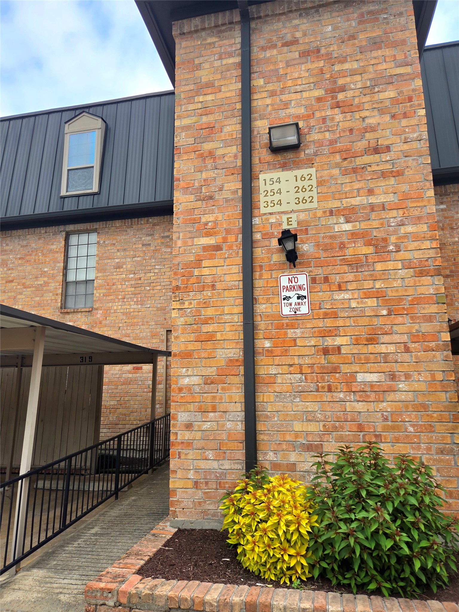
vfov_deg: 73.9
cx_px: 230
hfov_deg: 58.9
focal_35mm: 23
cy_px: 306
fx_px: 407
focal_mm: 5.4
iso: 25
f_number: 1.8
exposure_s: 1/1111
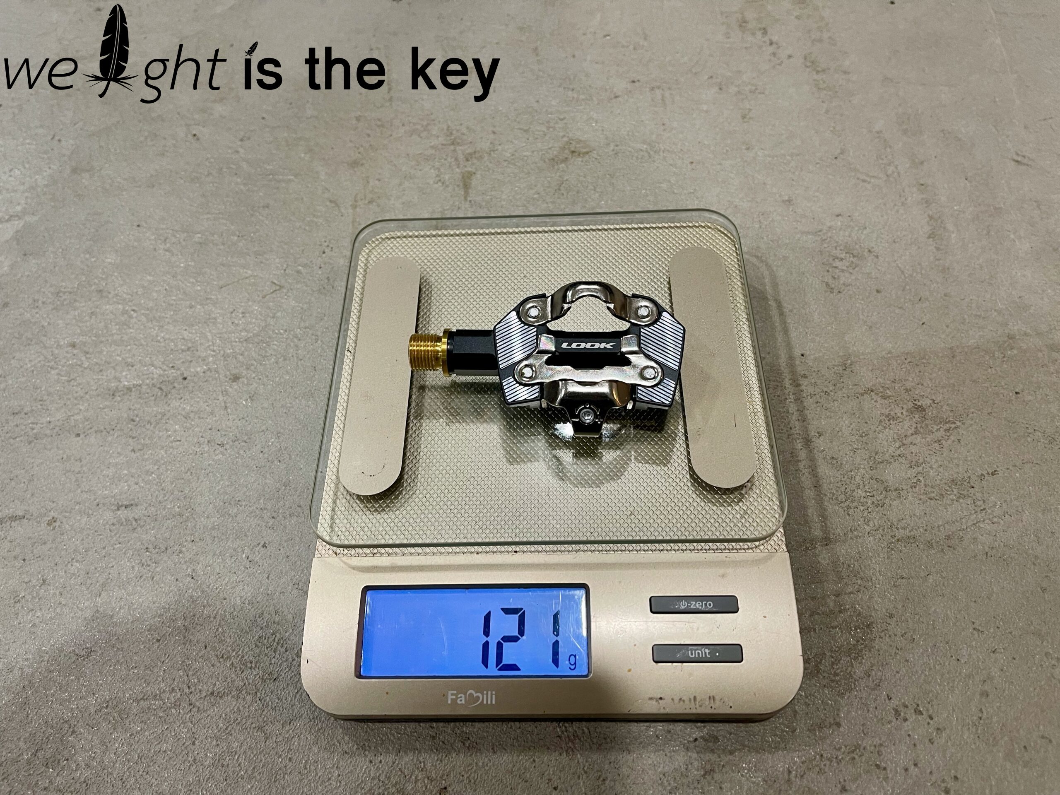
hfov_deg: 69.4
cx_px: 530
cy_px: 398
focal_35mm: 25
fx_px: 766
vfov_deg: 54.9
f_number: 1.6
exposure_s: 1/60
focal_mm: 5.1
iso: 100
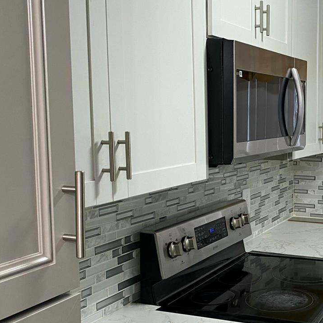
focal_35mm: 51
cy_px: 160
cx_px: 288
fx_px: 538
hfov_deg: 31.9
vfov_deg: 33.4
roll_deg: +0.3
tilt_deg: -6.0
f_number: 1.8
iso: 80
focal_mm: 4.25
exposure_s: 1/60
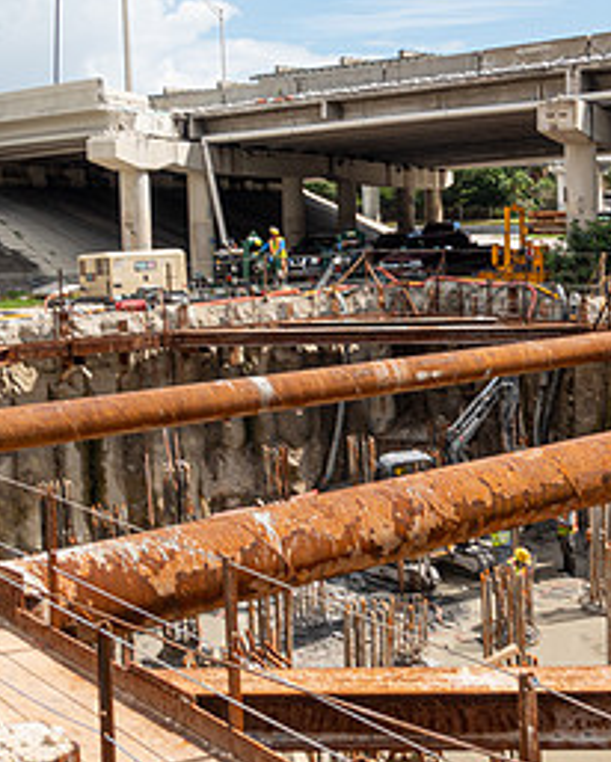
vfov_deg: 34.0
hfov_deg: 27.2
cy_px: 286
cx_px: 478
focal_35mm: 55
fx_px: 1242
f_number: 4.5
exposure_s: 1/100
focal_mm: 9.4
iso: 125
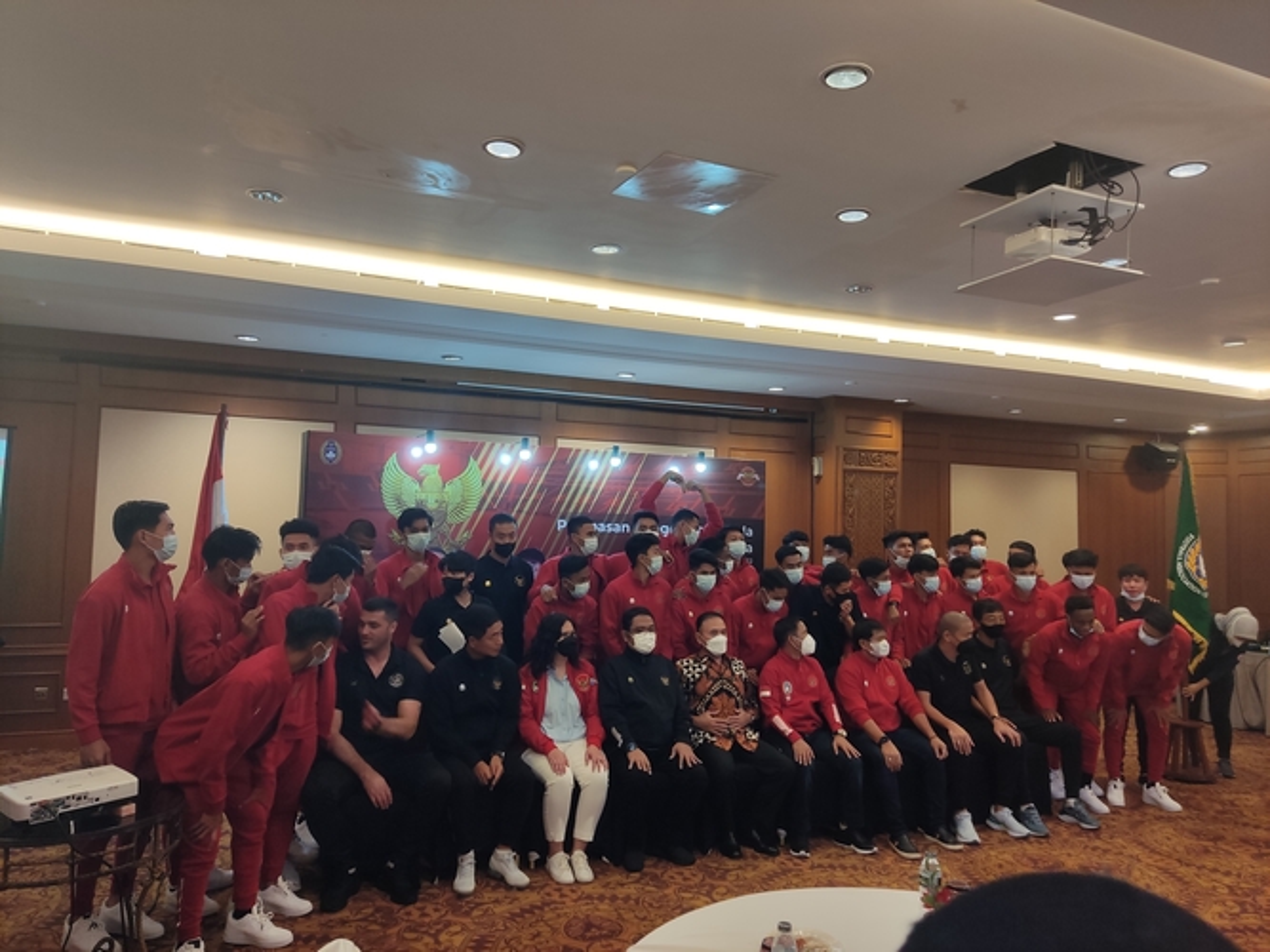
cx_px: 635
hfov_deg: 69.4
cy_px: 476
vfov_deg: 54.9
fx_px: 917
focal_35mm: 25
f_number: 1.79
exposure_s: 1/50
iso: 125
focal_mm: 4.71
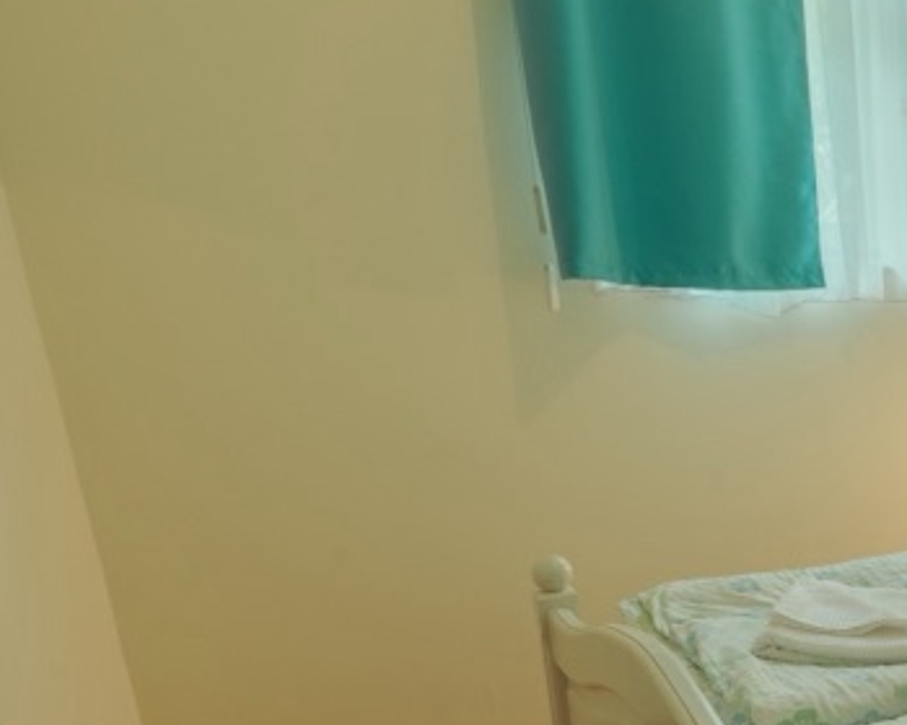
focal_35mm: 36
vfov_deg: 39.3
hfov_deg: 38.2
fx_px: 966
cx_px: 1075
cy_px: 593
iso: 100
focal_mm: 14
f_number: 10
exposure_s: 1/30
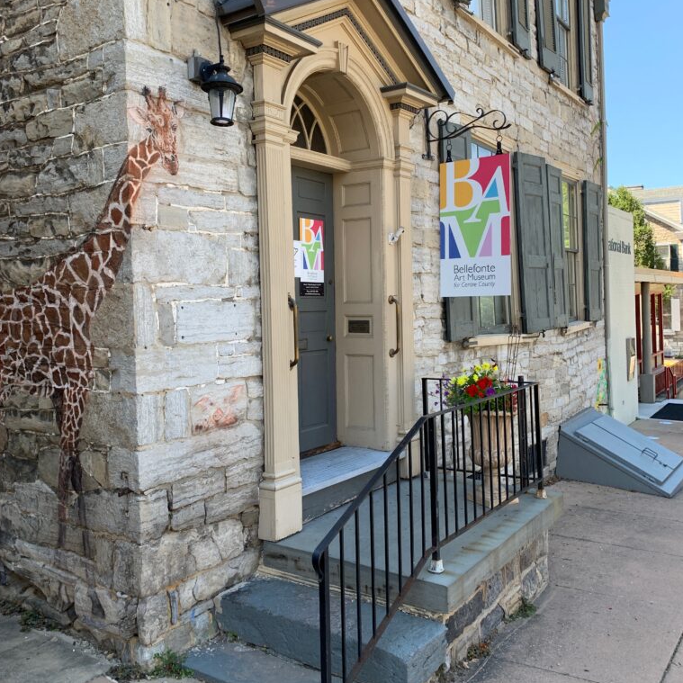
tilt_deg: +0.5
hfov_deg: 52.5
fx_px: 692
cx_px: 338
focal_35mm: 31
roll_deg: +1.7
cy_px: 298
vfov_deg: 52.4
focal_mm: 4.25
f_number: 1.8
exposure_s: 1/271
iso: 25
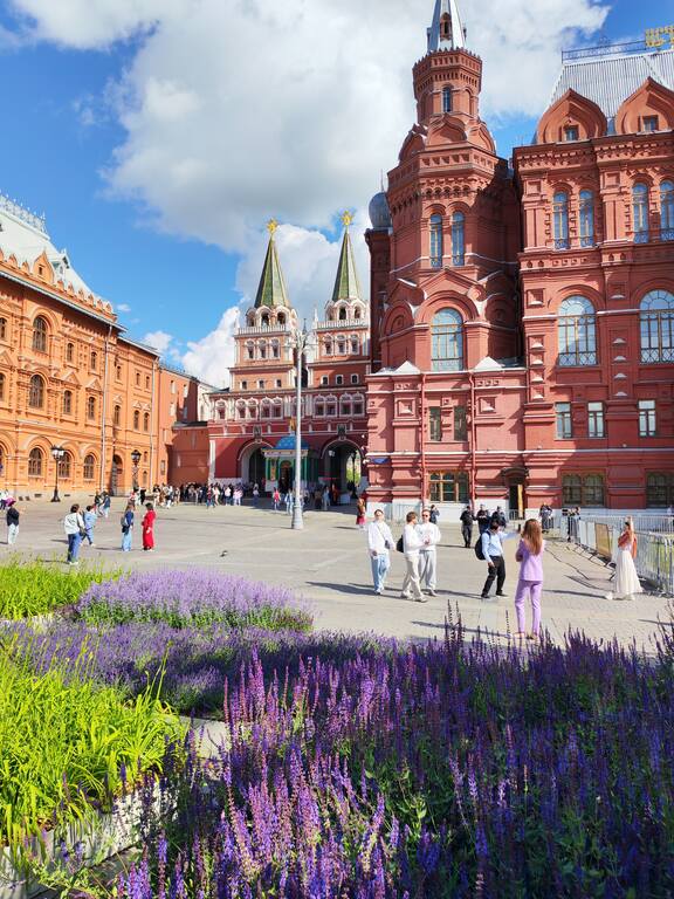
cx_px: 337
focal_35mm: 27
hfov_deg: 51.4
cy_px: 450
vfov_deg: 65.3
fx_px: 701
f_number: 1.9
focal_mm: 6.12
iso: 50
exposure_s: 1/940
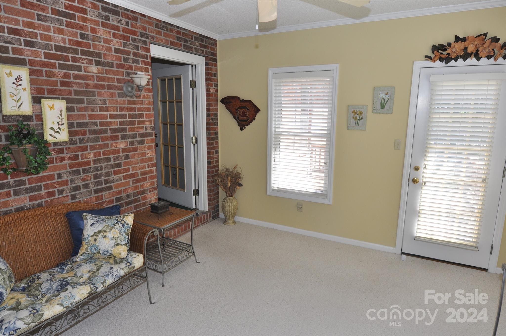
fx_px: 295
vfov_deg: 59.4
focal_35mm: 21
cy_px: 168
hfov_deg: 81.3
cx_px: 253
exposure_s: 1/125
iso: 360
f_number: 5.6
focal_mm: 14
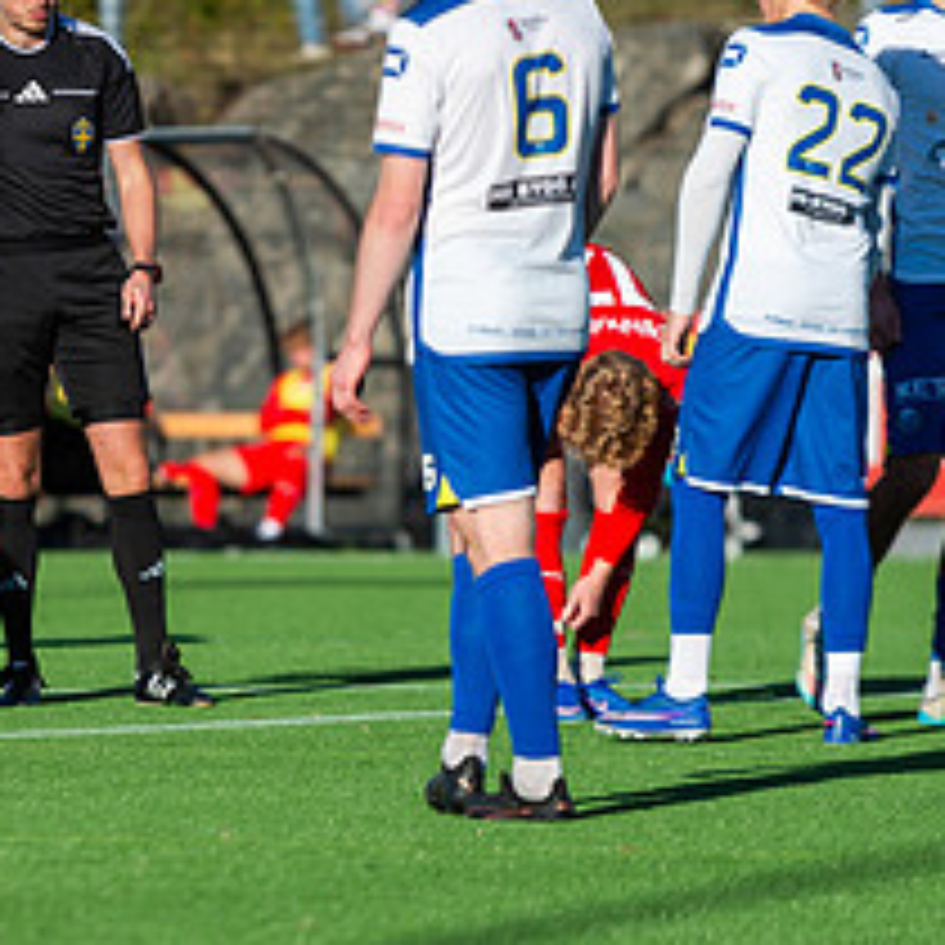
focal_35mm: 470
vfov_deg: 3.7
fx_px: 14516
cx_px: 18
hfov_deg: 3.7
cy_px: 423
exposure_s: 1/1600
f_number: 3.2
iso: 140
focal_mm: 200
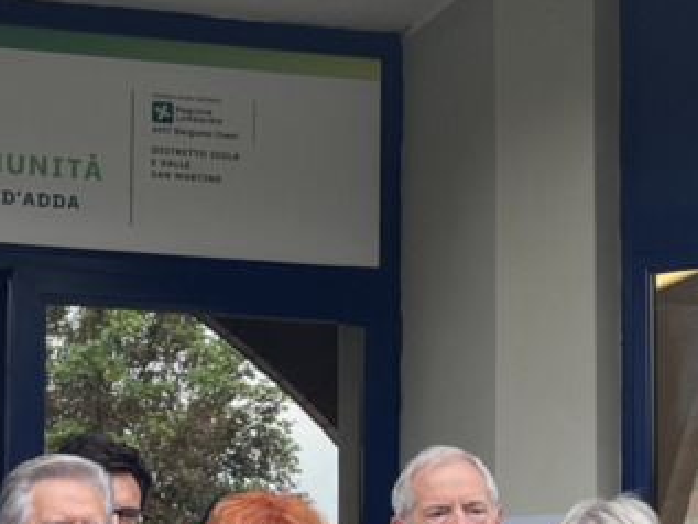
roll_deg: +0.0
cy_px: 557
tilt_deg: +5.1
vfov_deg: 13.8
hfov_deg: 18.5
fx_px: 2118
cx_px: 141
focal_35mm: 105
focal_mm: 5.1
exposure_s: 1/122
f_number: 1.6
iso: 50
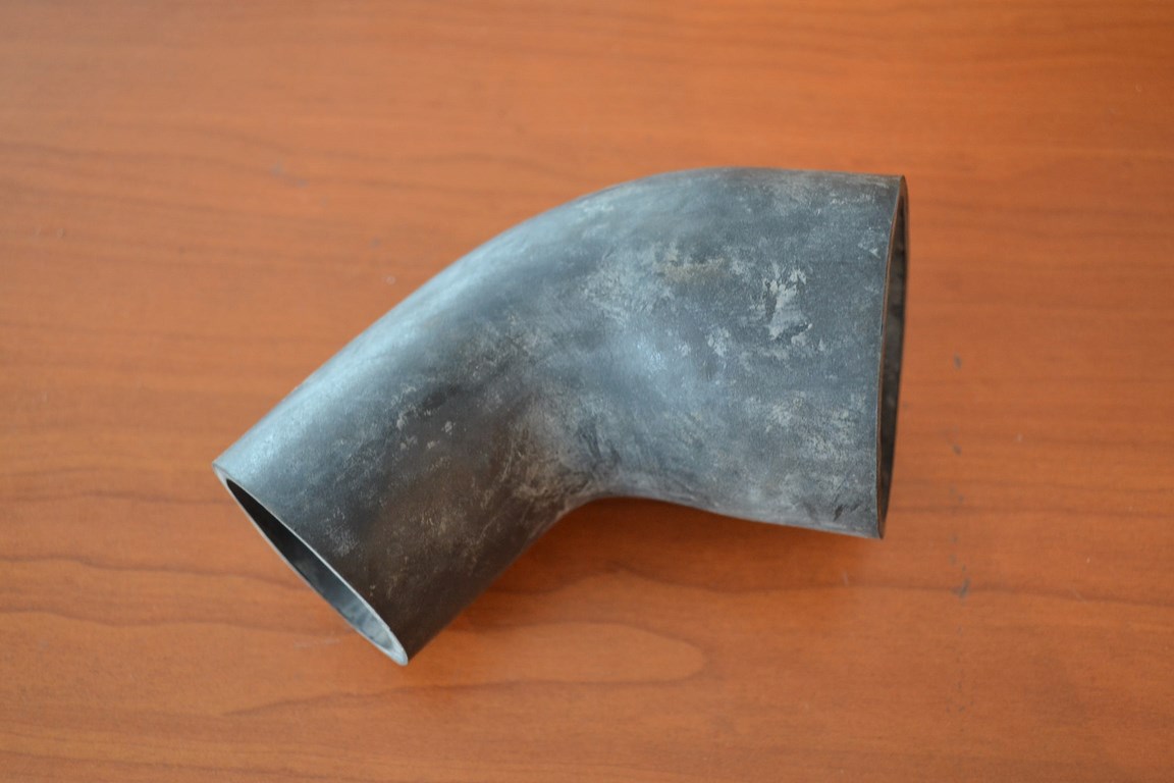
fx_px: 1272
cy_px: 392
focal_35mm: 39
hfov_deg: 49.6
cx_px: 587
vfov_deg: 34.2
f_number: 4.2
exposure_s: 1/15
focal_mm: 26
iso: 1000
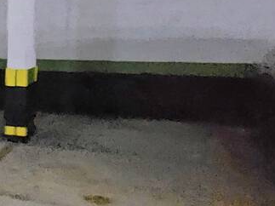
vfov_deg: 25.0
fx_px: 461
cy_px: 54
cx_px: -205
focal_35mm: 58
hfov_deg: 22.2
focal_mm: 2.2
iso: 2000
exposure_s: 1/24
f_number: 2.2
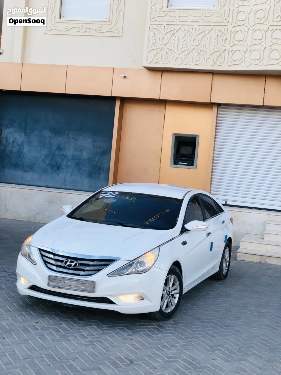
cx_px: 140
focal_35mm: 57
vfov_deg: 33.8
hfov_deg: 25.7
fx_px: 617
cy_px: 188
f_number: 2.8
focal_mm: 6.6
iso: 40
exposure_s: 1/120
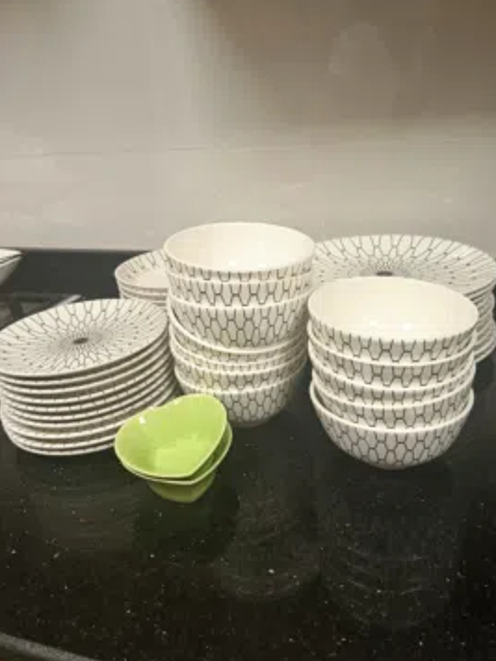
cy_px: 301
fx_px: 516
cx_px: 277
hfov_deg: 51.2
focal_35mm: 27
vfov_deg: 65.2
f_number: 1.7
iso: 800
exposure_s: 1/99.9
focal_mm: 5.24
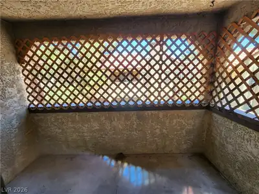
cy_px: 97
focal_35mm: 13
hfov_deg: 106.2
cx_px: 130
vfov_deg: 89.9
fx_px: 97
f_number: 2.2
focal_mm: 2.2
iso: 64
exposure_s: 1/60
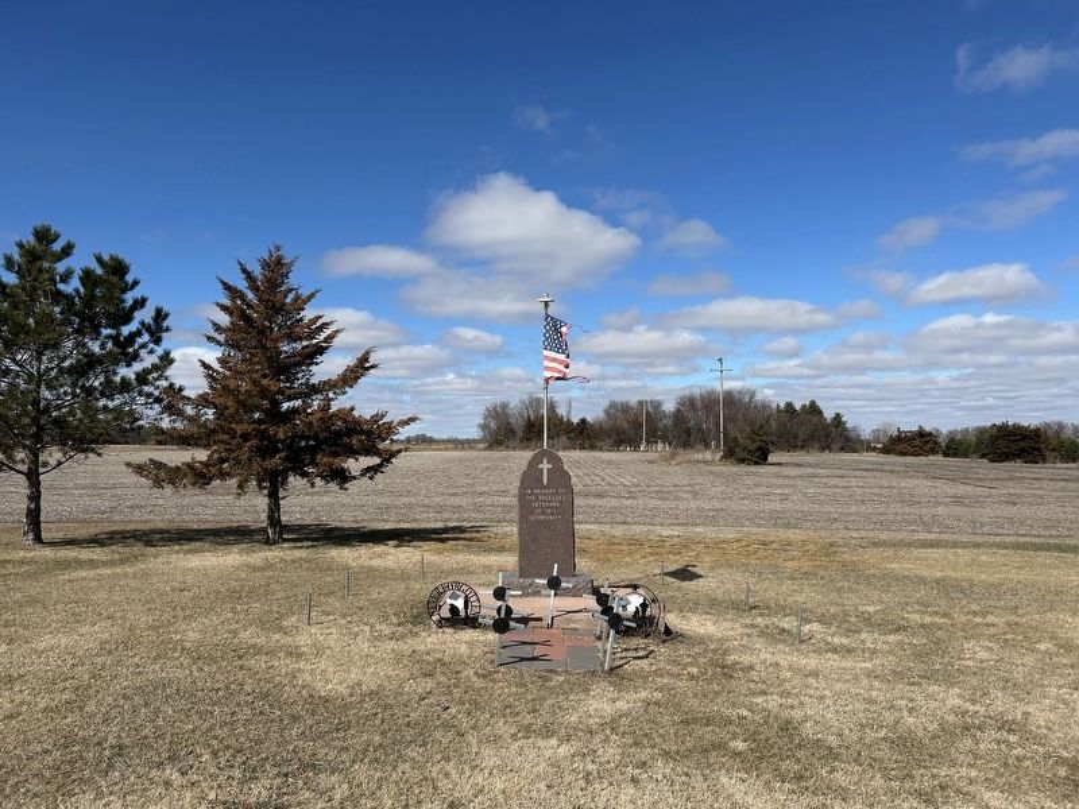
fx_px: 810
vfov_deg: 53.1
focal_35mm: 26
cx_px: 540
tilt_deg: +2.6
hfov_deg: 67.3
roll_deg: -0.5
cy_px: 404
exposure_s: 1/6579
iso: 50
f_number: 1.5
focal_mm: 5.7
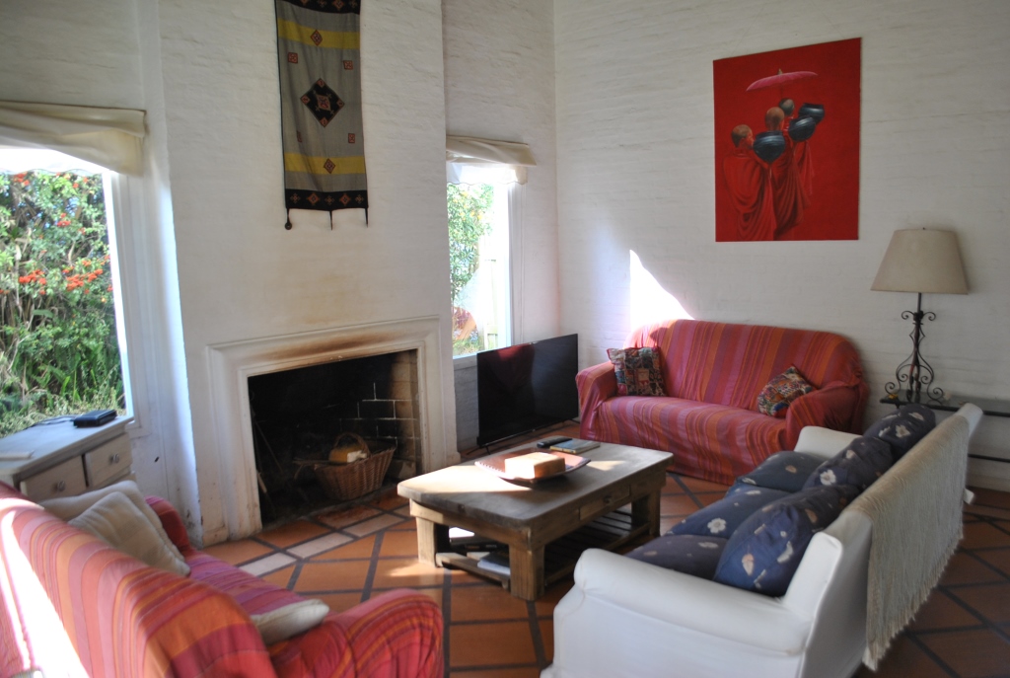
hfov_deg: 67.3
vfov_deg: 48.1
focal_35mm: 27
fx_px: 759
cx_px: 505
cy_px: 339
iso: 200
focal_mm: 18
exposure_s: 1/50
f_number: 3.5
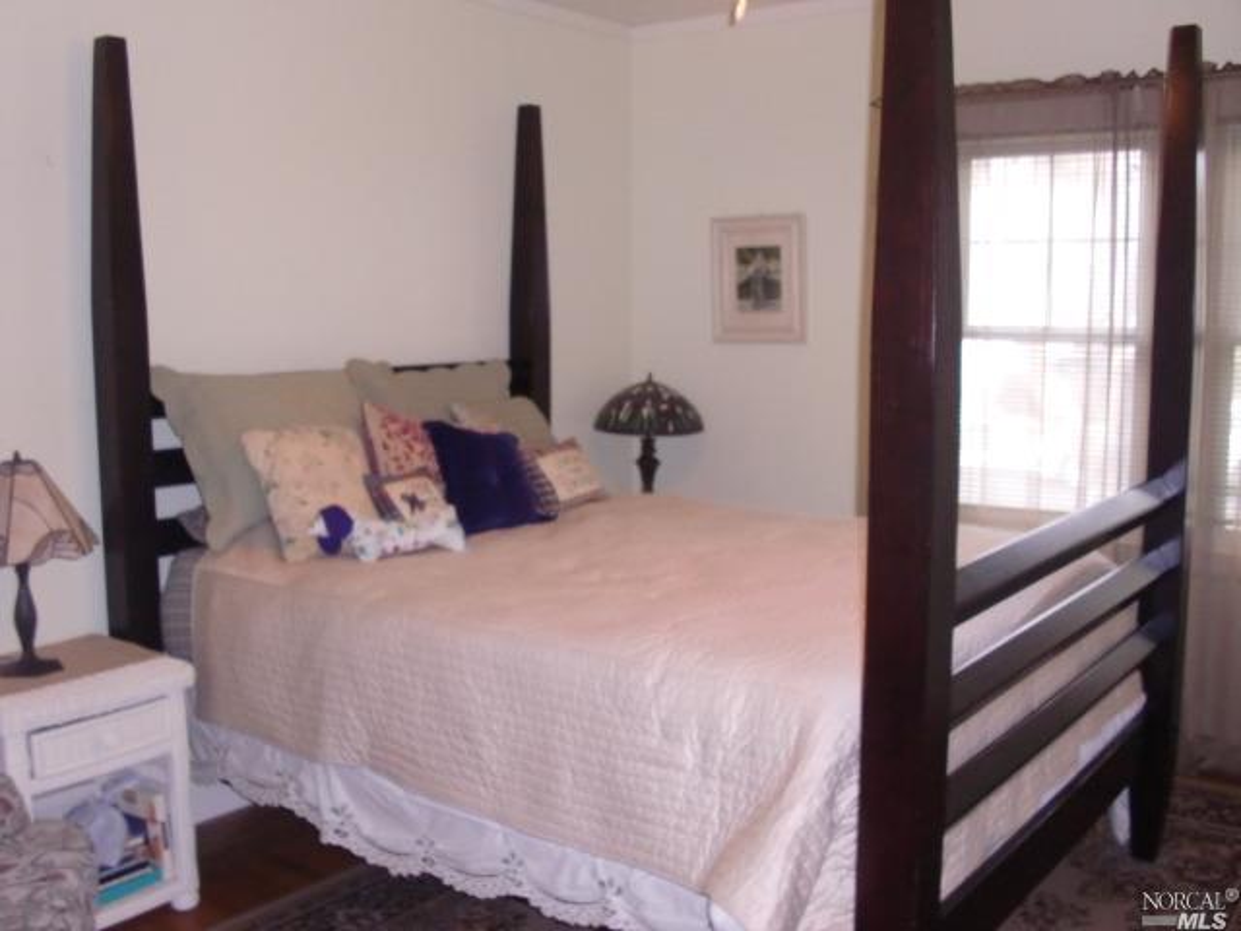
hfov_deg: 51.4
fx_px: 1291
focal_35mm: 36
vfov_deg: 39.7
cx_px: 620
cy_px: 466
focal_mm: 6.3
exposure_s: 1/60
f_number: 2.8
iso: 400
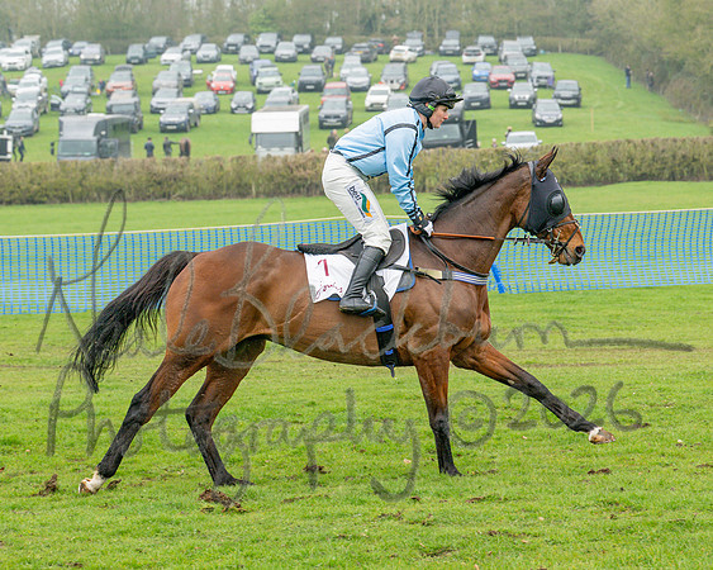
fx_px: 2496
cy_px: 285
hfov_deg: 16.2
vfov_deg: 13.0
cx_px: 428
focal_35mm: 118
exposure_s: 1/1250
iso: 400
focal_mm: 70
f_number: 4
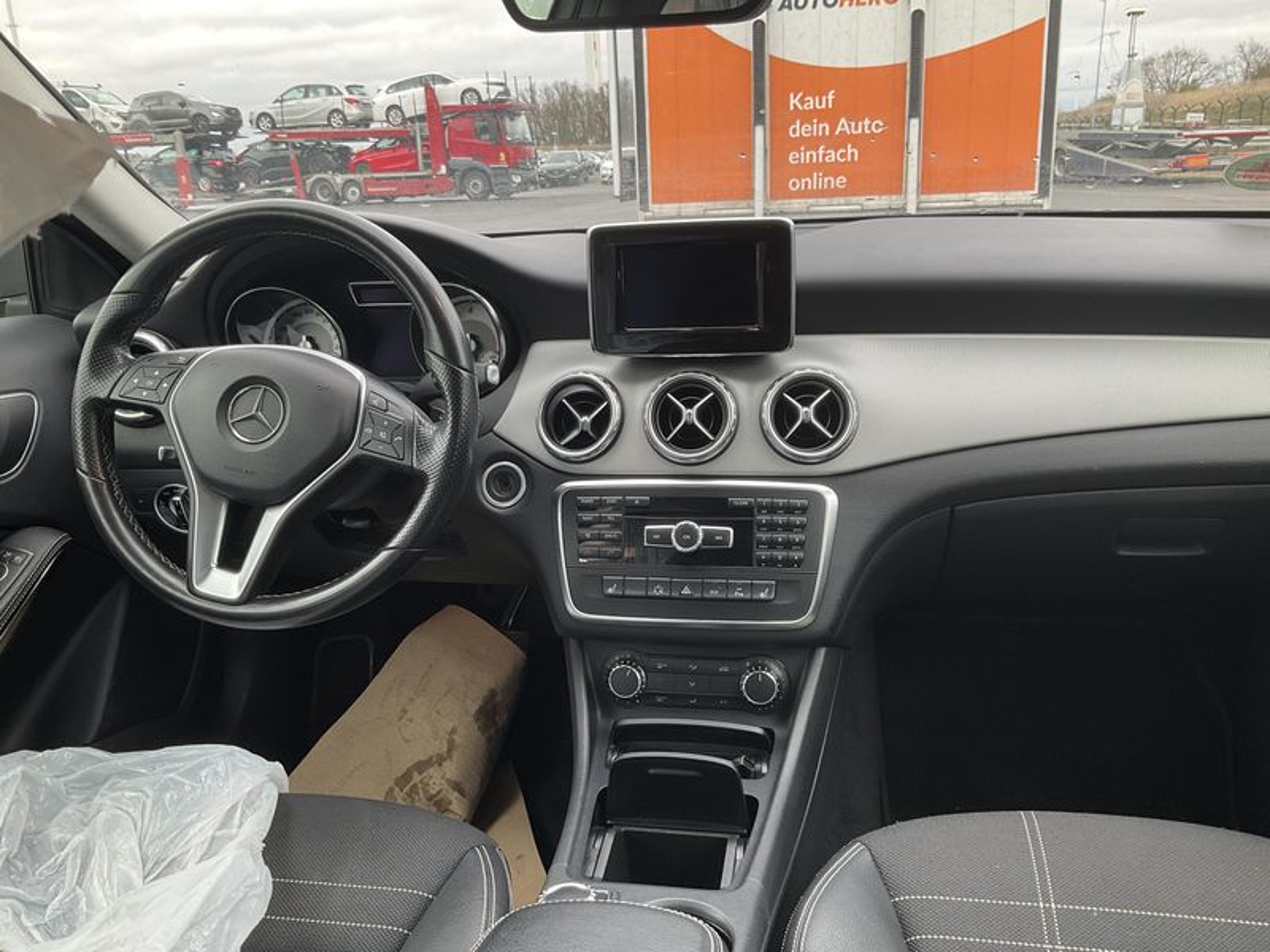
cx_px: 635
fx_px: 1064
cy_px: 476
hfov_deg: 61.7
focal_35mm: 29
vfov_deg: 48.2
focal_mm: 3
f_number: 1.8
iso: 32
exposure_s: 1/122
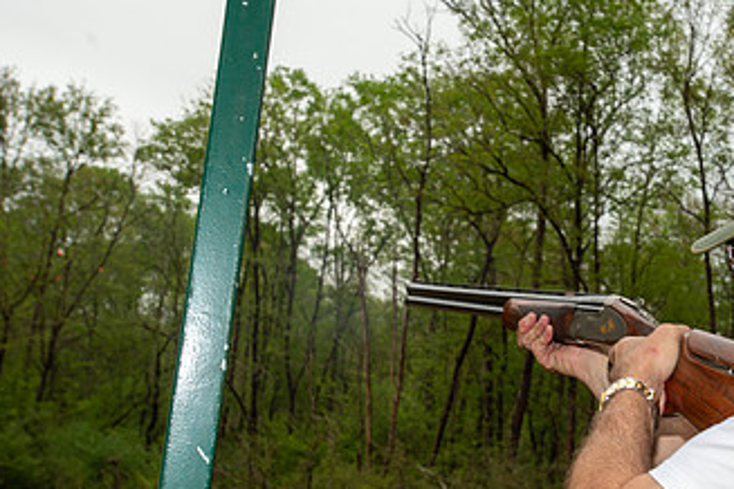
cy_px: 303
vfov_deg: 21.9
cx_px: 568
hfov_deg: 31.7
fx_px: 1264
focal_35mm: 62
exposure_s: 1/125
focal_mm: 35
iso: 125
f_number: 9
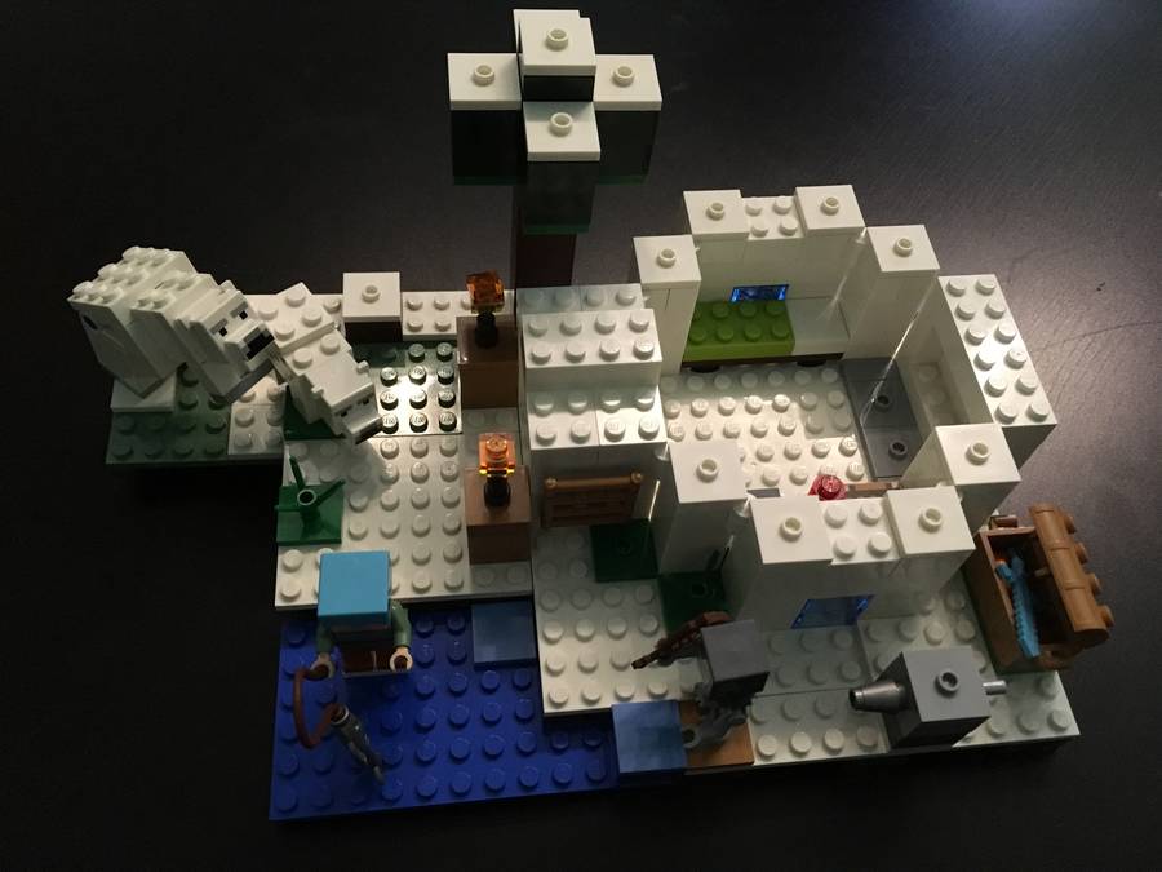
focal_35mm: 29
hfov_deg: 61.7
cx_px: 581
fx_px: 973
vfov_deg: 48.2
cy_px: 436
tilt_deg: -57.0
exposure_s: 1/17
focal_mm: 4.15
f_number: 2.2
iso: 250
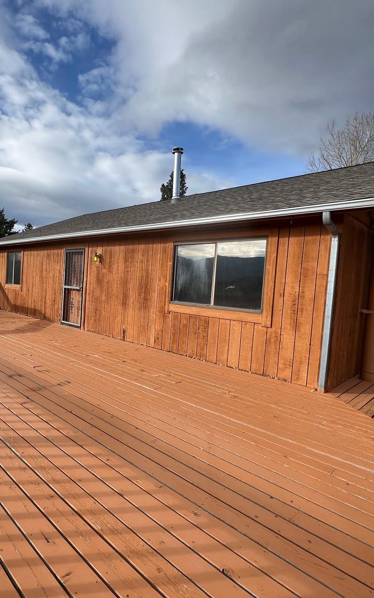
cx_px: 125
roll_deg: -2.9
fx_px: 310
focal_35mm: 19
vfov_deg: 88.0
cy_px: 297
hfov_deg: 60.7
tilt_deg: -2.9
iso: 32
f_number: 1.8
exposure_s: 1/840
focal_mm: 1.57
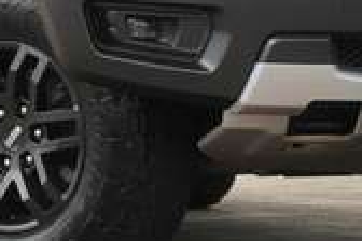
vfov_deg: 2.9
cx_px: 164
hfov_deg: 4.4
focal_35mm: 472
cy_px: -90
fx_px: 4746
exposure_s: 1/500
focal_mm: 88
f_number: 7.1
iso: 800
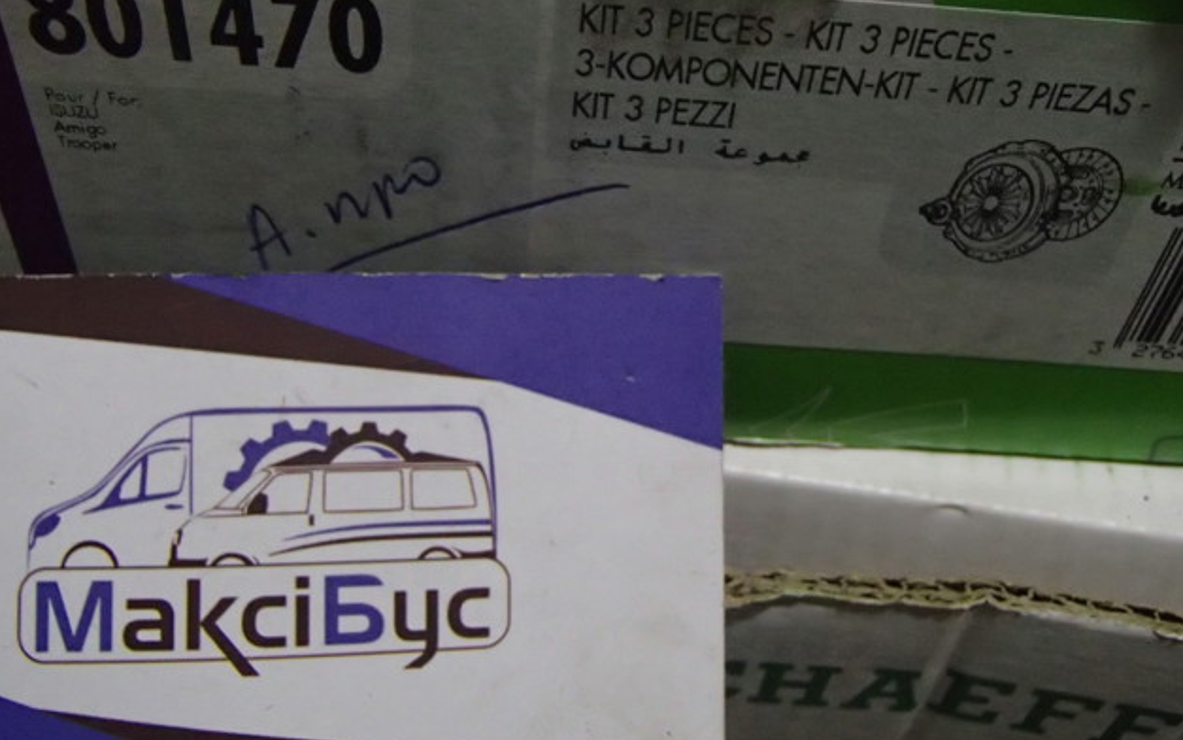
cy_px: 312
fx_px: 1290
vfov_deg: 31.9
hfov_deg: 49.3
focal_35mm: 40
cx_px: 587
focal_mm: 6.64
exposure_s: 1/25
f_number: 4.7
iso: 1600
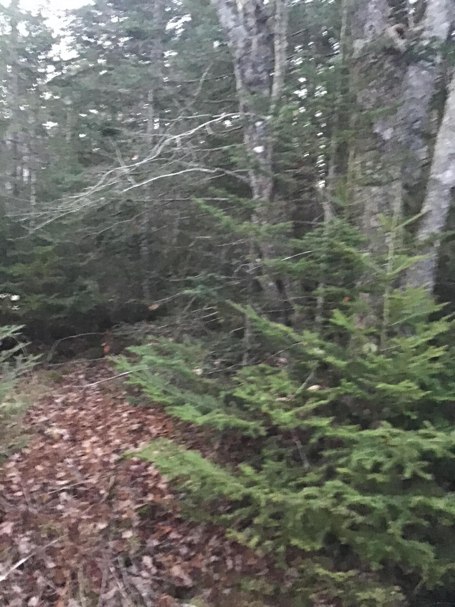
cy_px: 304
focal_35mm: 31
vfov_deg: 58.4
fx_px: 543
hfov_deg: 45.4
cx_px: 228
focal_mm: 3.3
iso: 800
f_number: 2.4
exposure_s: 1/15
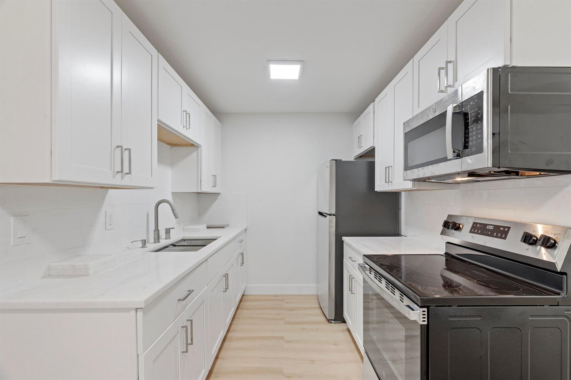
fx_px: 254
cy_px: 190
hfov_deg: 96.7
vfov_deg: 73.7
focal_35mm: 16
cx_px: 286
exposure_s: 1/2
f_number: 9
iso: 800
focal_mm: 16
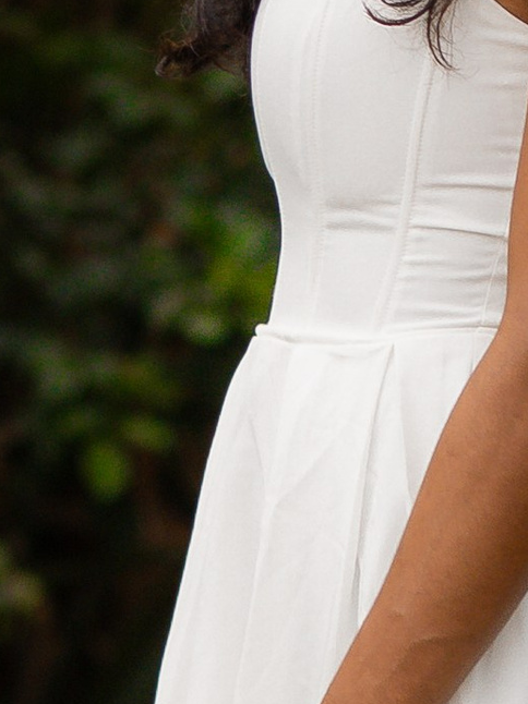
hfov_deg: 2.0
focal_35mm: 729
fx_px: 14836
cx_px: 388
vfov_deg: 2.7
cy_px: -740
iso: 200
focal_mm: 85
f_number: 3.2
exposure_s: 1/320
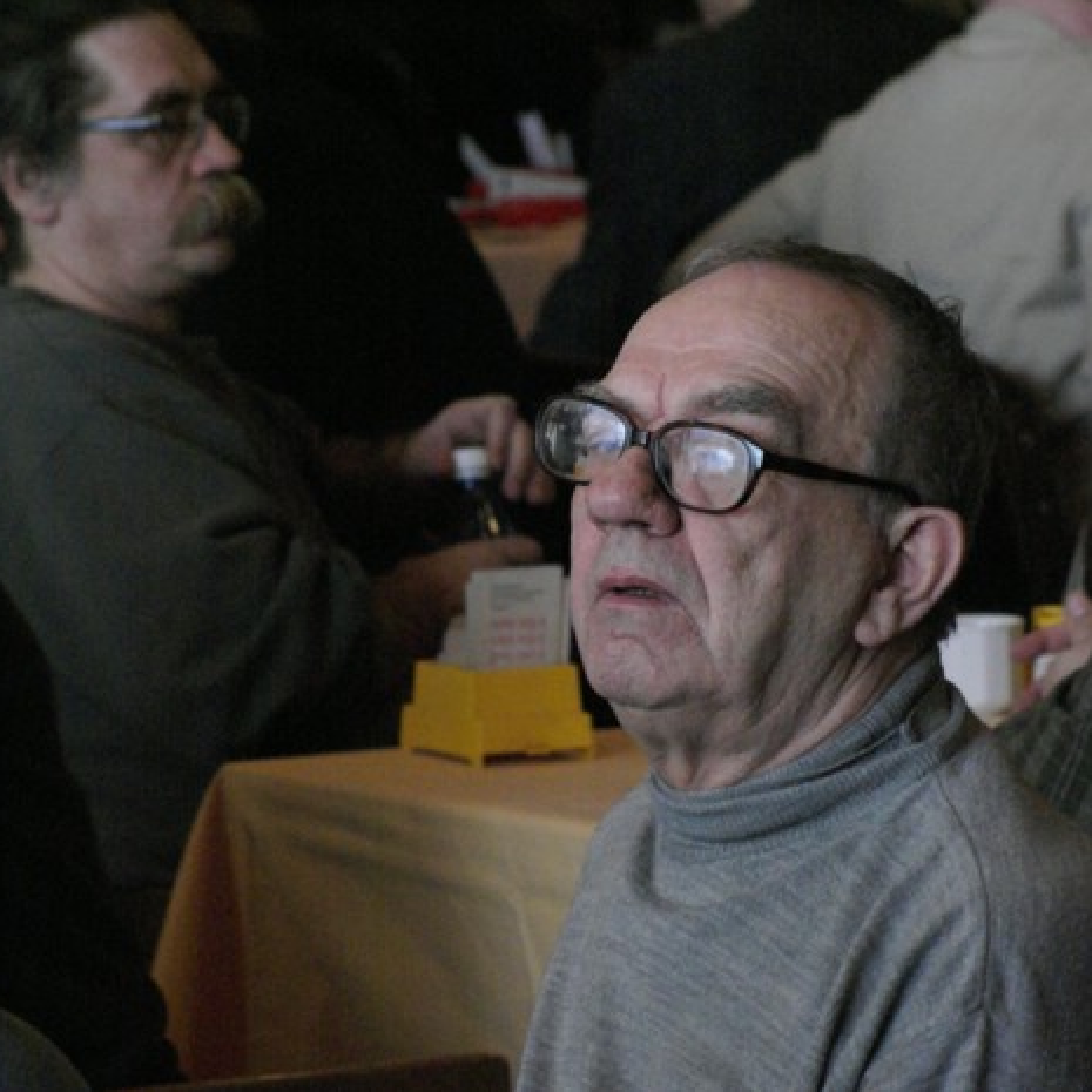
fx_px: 10957
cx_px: 681
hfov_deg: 5.7
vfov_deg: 5.7
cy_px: 547
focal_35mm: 307
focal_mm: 160
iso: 1600
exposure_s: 1/25
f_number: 13
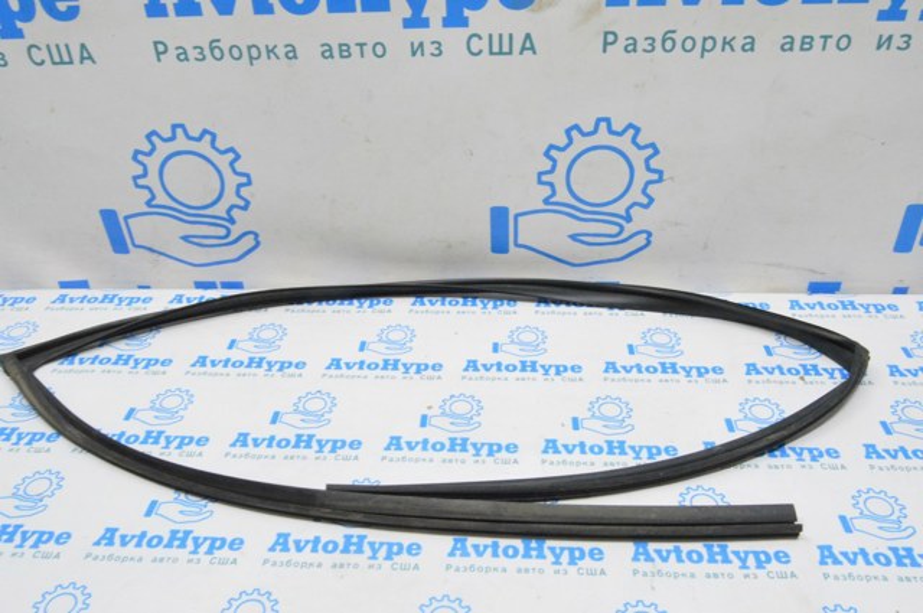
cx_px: 462
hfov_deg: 62.0
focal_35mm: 30
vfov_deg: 43.5
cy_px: 306
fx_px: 768
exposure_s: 1/20
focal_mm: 20
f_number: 20
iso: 6400
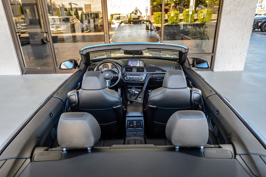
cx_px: 136
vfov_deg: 51.8
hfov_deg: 72.2
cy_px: 87
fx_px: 182
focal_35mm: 25
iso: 400
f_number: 4
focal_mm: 24
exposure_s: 1/160
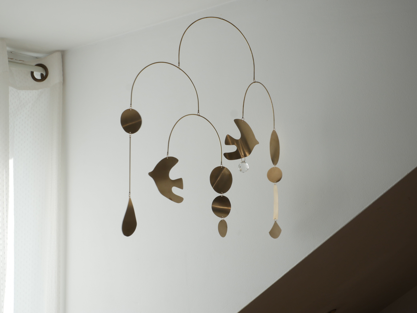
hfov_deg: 38.2
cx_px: 208
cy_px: 156
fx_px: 603
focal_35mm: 50
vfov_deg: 29.1
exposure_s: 1/13
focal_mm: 25
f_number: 18
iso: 200
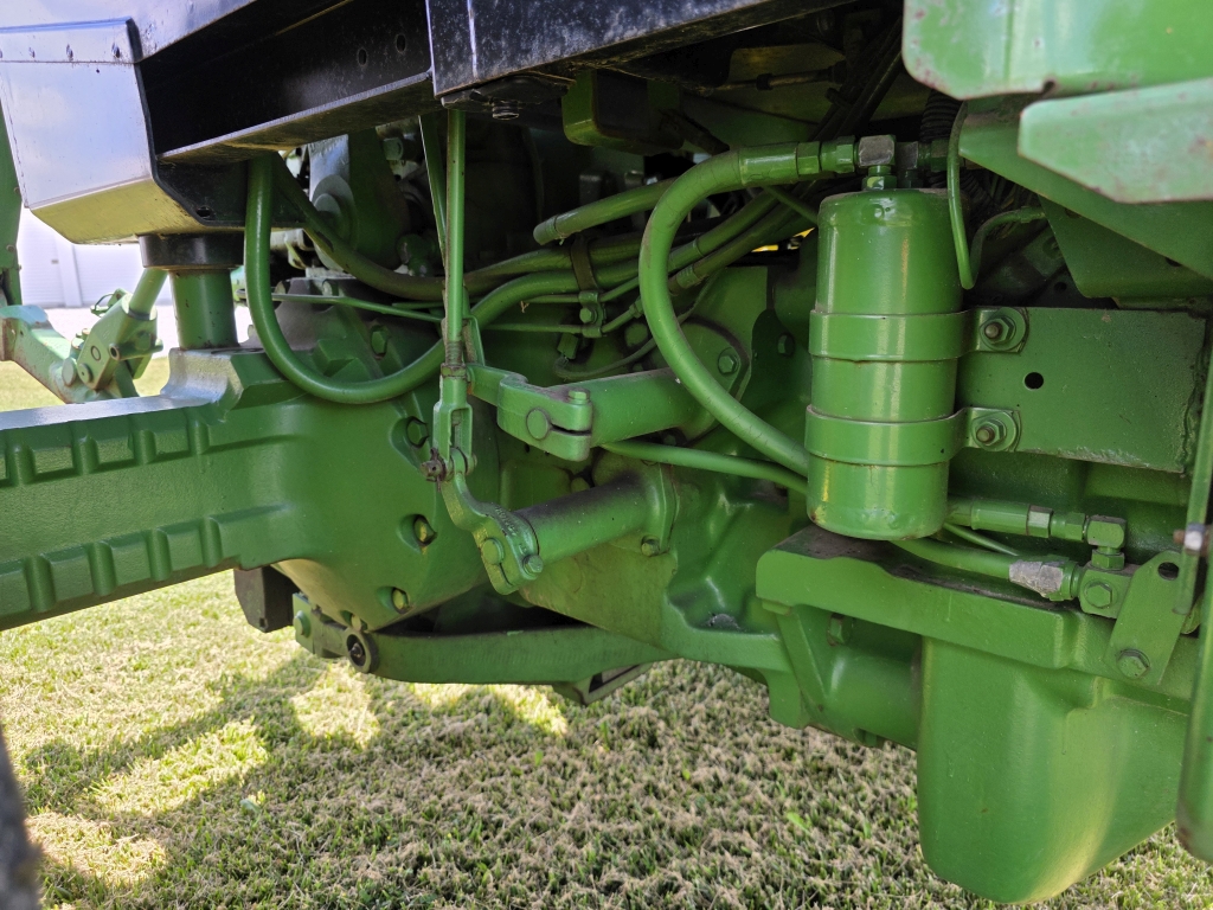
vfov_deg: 58.9
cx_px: 606
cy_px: 455
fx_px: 806
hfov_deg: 73.9
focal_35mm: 23
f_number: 1.7
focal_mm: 6.3
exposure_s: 1/359
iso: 40
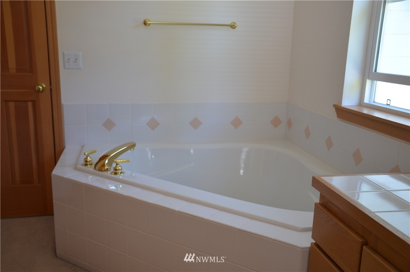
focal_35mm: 36
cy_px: 136
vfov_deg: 36.7
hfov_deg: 53.2
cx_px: 205
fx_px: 409
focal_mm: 24
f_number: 4
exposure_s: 1/60
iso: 450
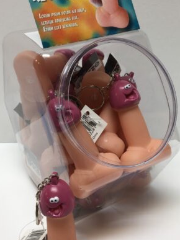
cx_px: 91
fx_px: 208
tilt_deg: -28.6
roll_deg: +2.4
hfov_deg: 46.8
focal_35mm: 30
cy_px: 121
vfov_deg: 60.0
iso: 25
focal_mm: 4.15
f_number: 2.2
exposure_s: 1/50
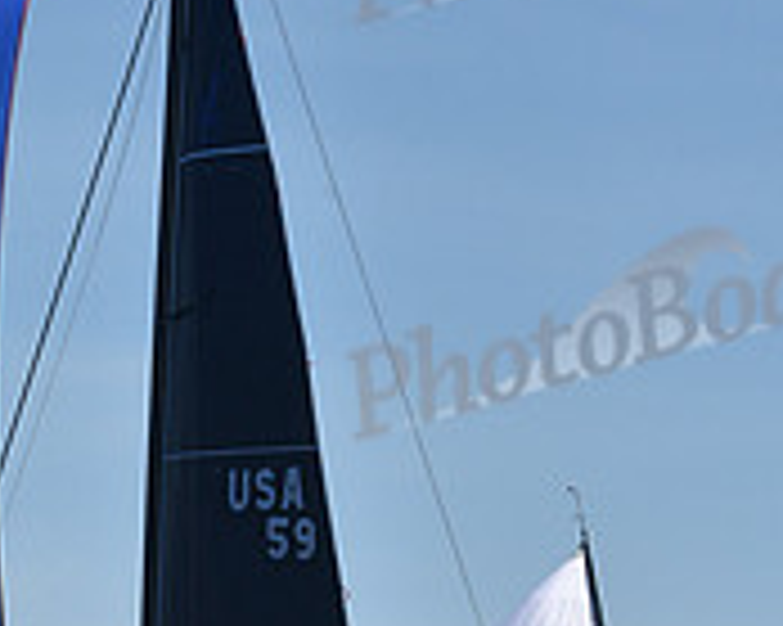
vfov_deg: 5.4
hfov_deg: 6.7
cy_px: 621
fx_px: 6670
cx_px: 115
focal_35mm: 288
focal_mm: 92
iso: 320
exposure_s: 1/800
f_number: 13
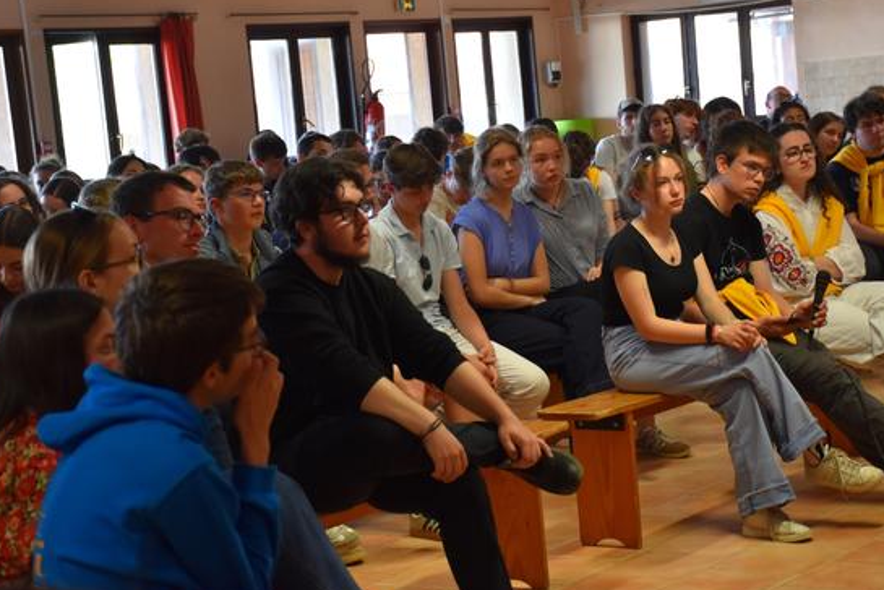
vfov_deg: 15.8
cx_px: 521
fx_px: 2129
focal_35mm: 87
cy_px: 265
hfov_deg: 23.4
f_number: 4.5
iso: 800
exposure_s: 1/60
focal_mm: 45
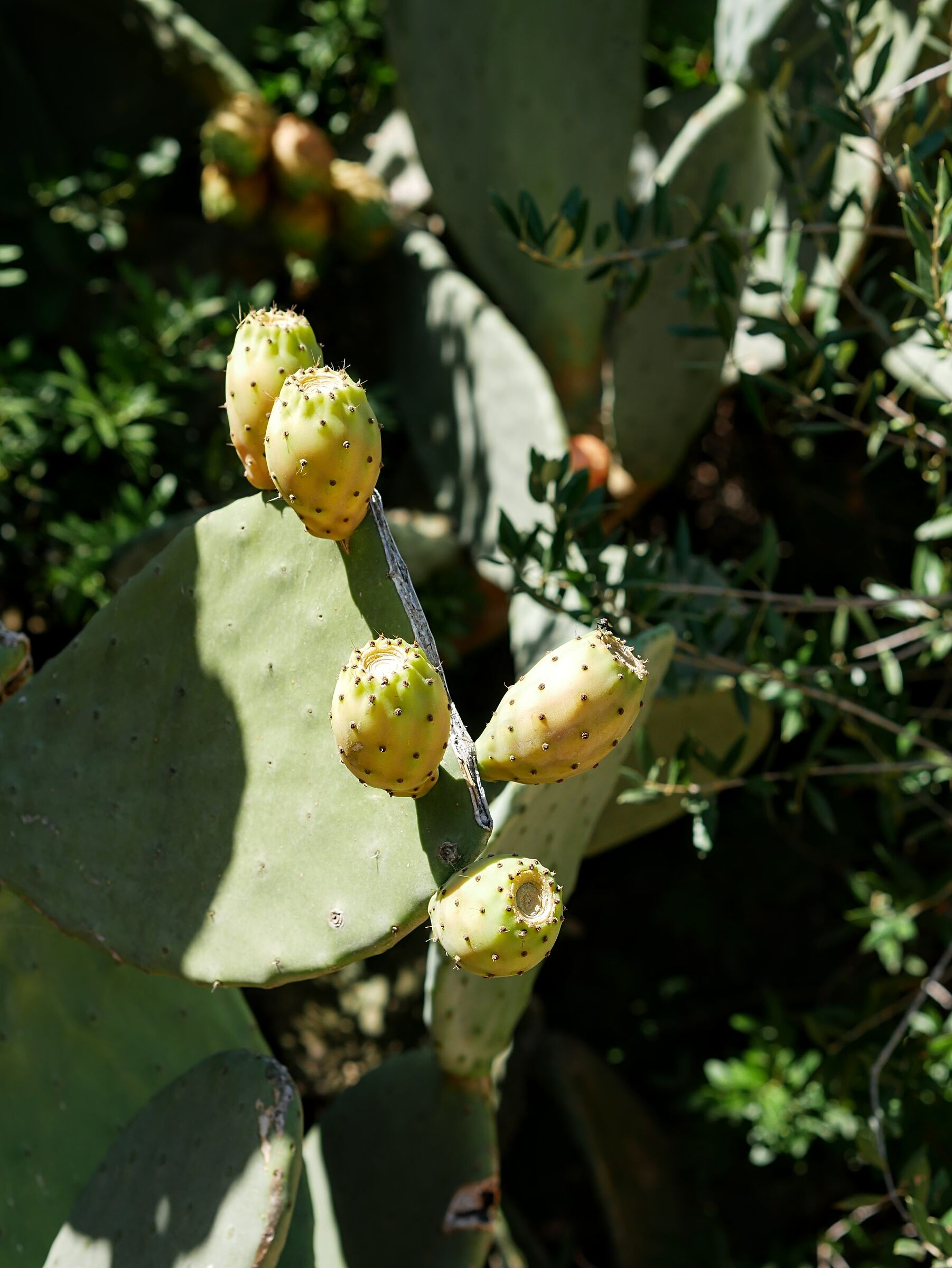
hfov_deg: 16.4
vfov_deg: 21.8
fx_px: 3298
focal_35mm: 90
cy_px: 634
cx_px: 476
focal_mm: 45
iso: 200
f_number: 3.9
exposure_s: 1/800
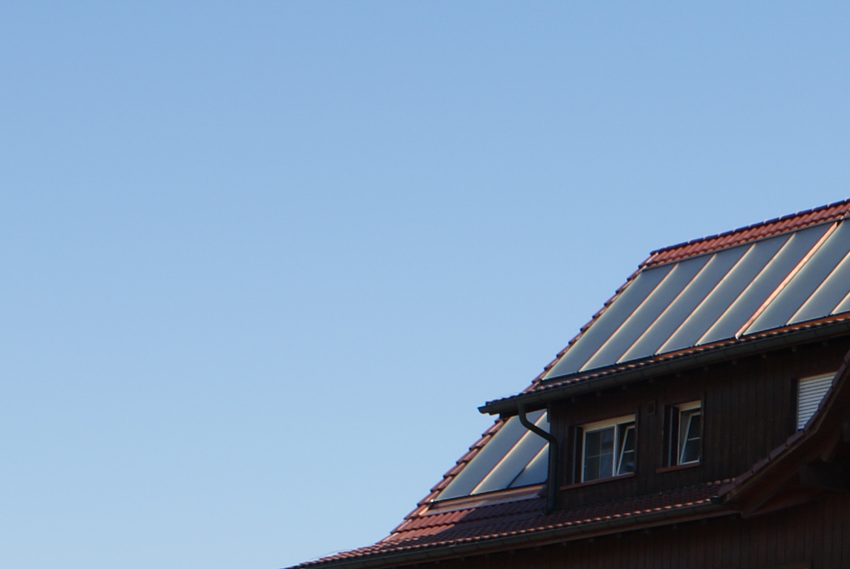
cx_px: 1073
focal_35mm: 125
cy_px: 542
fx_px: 2955
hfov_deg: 15.6
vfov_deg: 10.9
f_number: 11
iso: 100
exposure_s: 1/80
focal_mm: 28
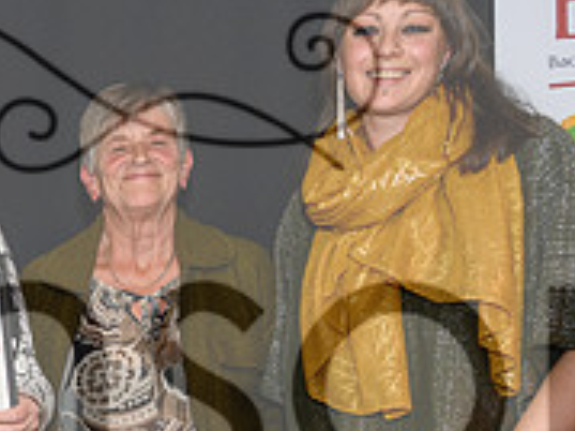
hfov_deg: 22.3
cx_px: -204
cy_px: 467
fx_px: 1278
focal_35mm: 77
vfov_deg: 18.4
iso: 1250
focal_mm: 24
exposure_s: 1/200
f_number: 4
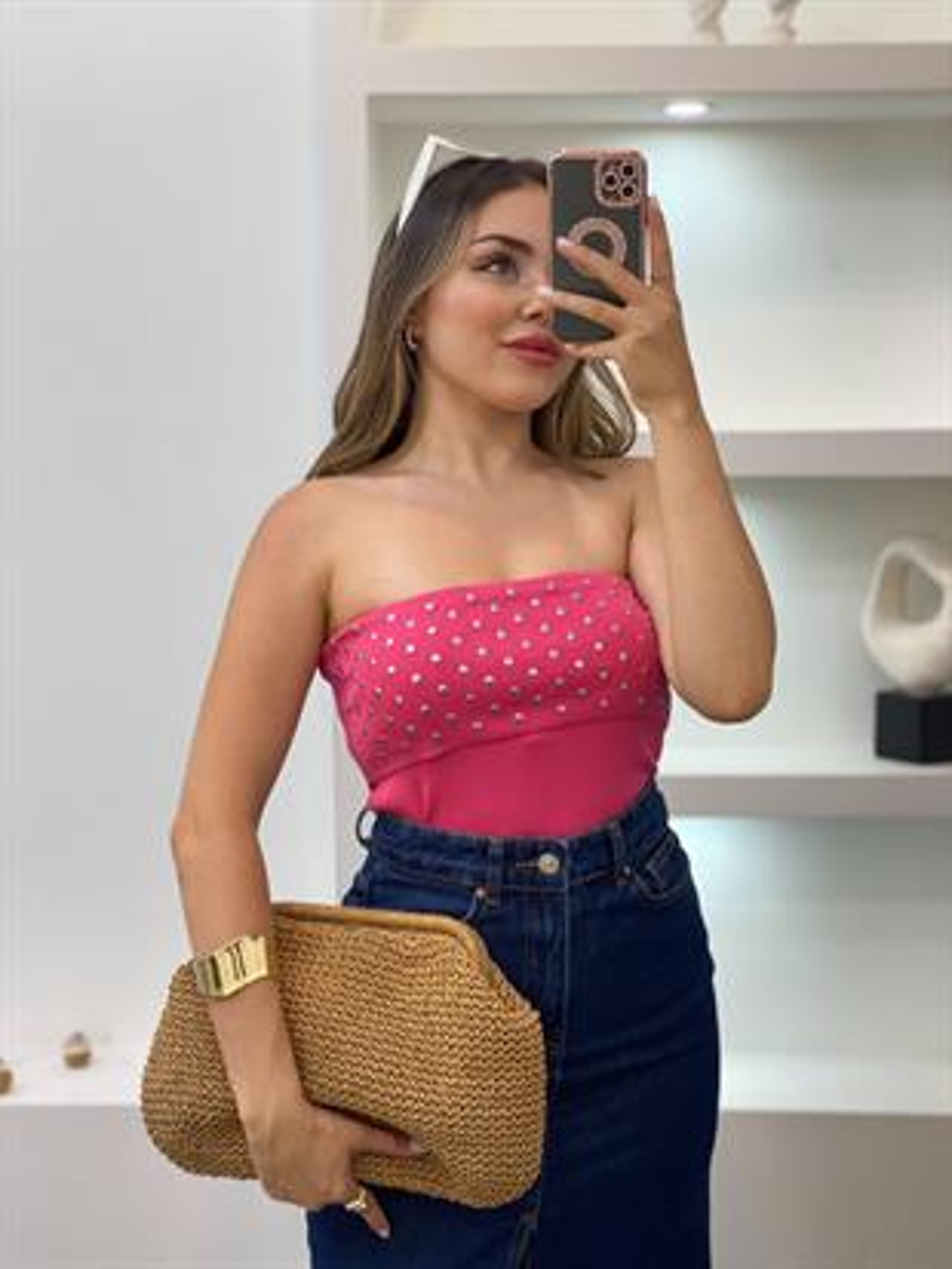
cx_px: 476
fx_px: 1906
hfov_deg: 28.0
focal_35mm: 52
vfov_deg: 36.8
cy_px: 634
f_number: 2
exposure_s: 1/100
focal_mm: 6
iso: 100
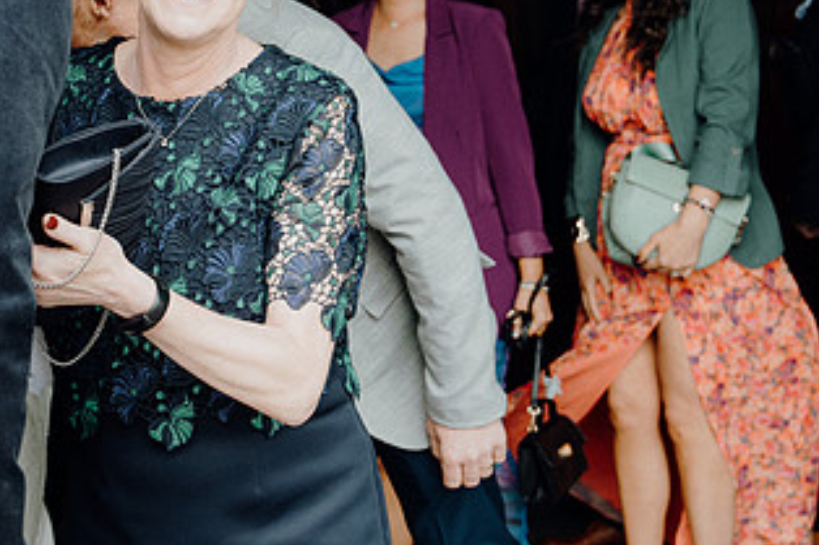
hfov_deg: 31.6
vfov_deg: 22.0
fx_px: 1387
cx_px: 110
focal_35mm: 61
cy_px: 113
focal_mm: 33
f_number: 3.5
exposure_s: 1/200
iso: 320
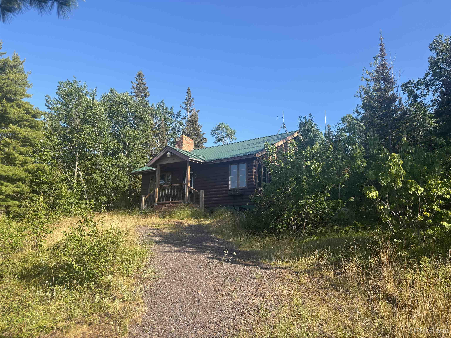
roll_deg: -2.0
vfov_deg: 53.1
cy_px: 169
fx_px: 339
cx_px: 226
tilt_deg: +11.6
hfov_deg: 67.3
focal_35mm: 26
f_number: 1.6
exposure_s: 1/1295
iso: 50
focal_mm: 5.96
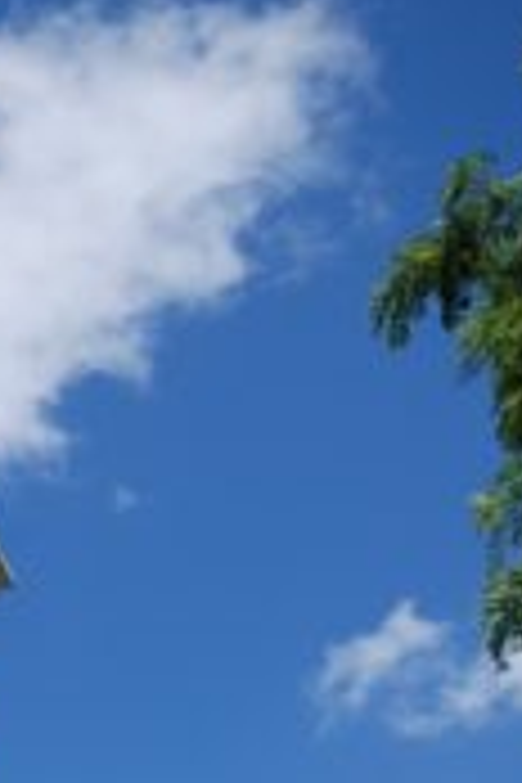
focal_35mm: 95
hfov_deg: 13.8
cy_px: 1098
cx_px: -176
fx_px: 2066
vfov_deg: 19.3
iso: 100
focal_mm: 22
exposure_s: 1/250
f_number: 8
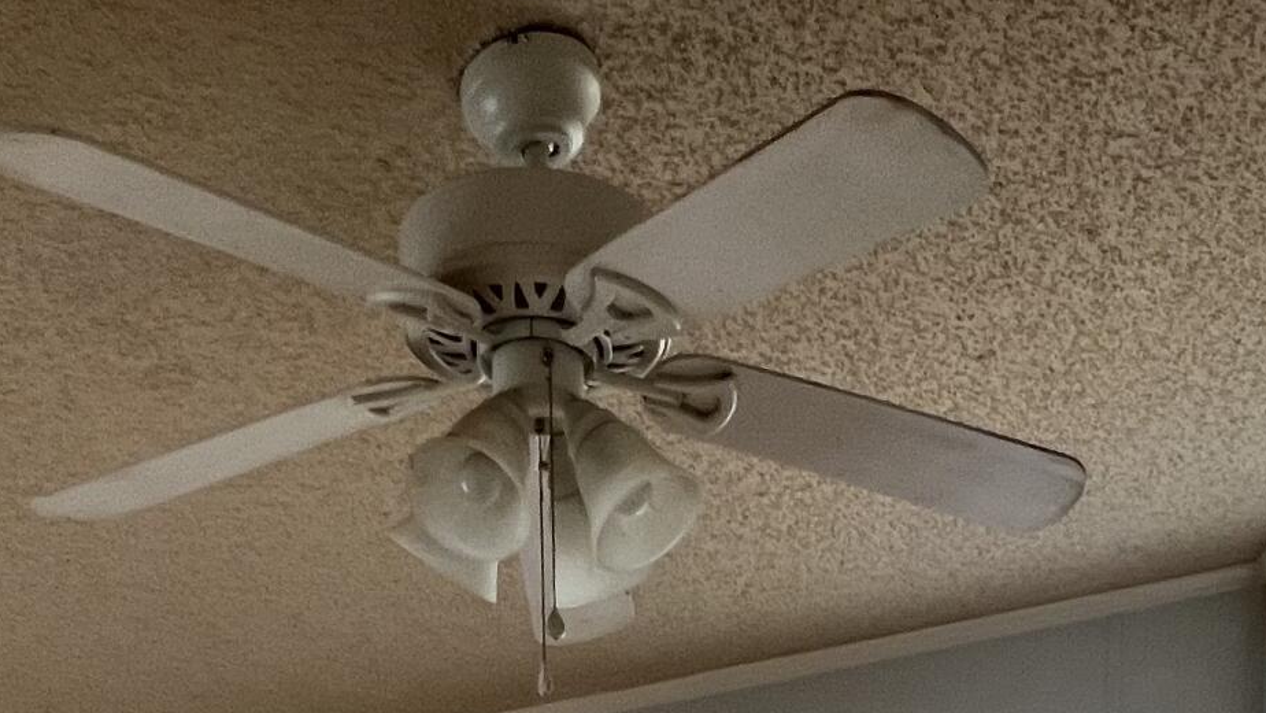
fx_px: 1544
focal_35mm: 46
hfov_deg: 44.5
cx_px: 688
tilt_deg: -10.1
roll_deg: +0.7
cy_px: 1521
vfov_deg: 16.9
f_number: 1.8
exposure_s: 1/99
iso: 50
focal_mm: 1.57
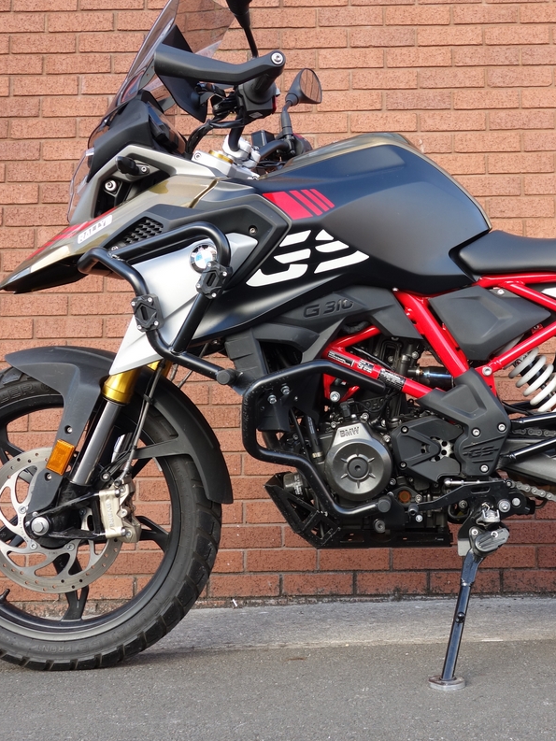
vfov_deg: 42.9
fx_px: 942
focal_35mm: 44
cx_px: 405
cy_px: 363
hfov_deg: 32.4
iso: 125
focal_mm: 10.4
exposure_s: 1/100
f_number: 4
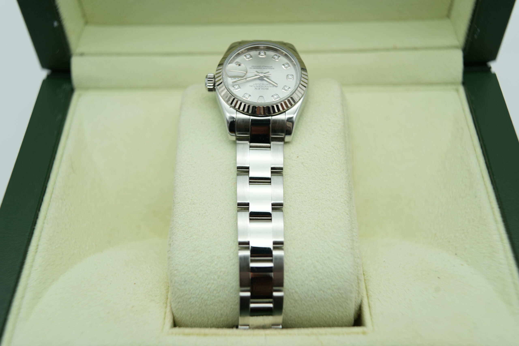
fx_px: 505
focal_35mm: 35
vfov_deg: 37.9
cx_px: 260
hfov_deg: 54.4
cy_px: 173
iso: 400
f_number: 5
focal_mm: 35
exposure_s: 1/250
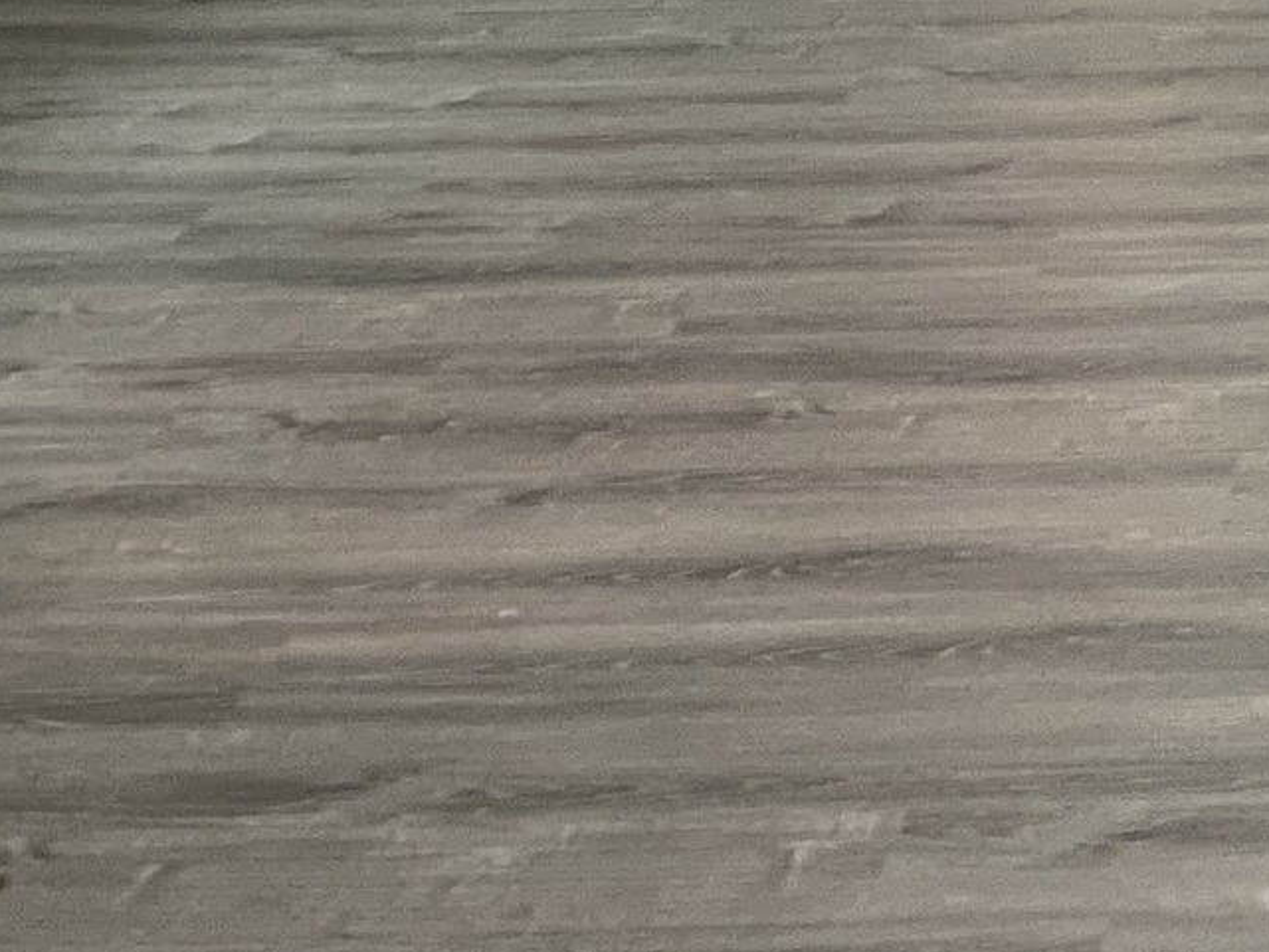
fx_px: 5097
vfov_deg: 10.2
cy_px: -618
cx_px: 1895
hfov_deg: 13.4
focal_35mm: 139
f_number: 1.8
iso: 50
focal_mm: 3
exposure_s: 1/60
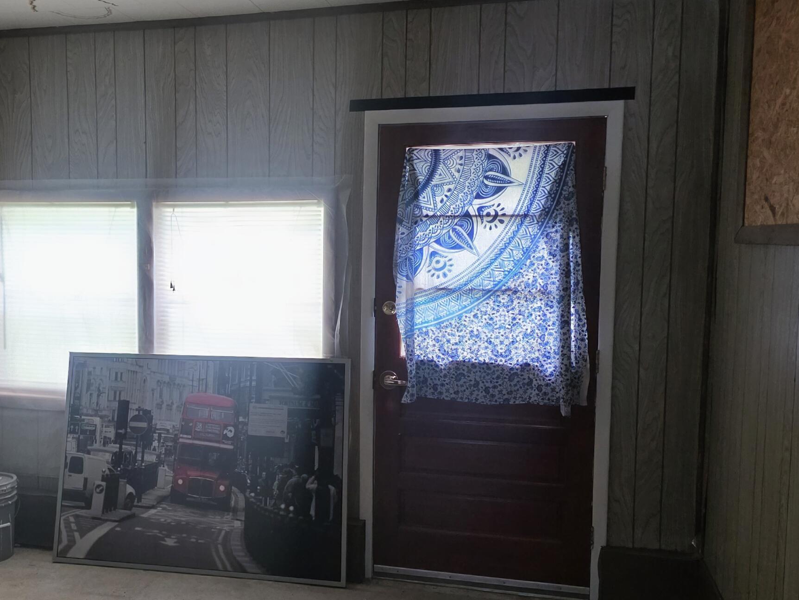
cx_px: 243
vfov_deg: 36.0
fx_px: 923
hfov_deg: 45.8
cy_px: 313
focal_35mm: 40
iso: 800
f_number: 1.7
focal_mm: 6.3
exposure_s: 1/120
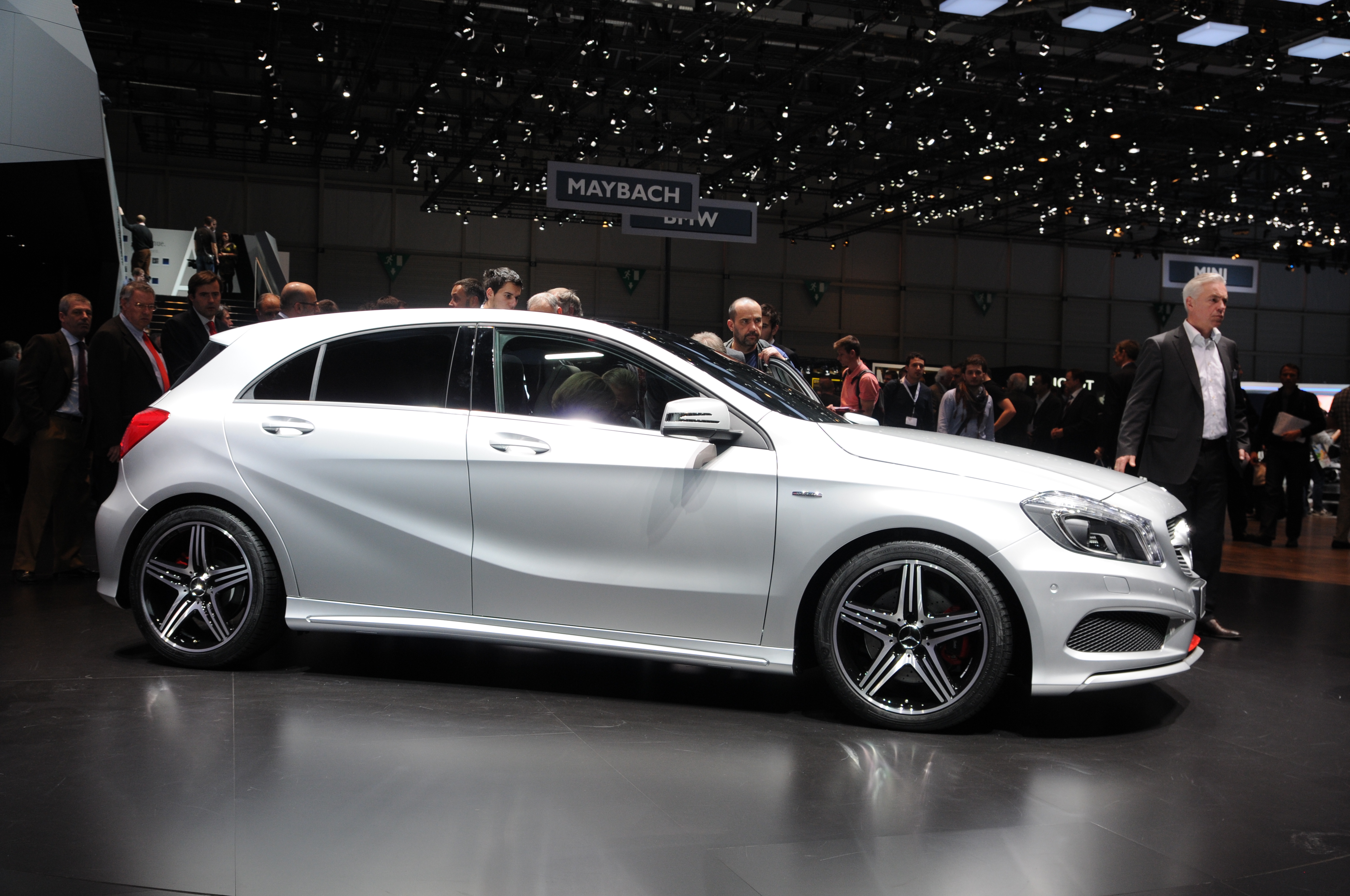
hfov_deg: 53.2
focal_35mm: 36
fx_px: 1348
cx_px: 675
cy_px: 448
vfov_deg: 36.8
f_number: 8
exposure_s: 1/250
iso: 400
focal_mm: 24
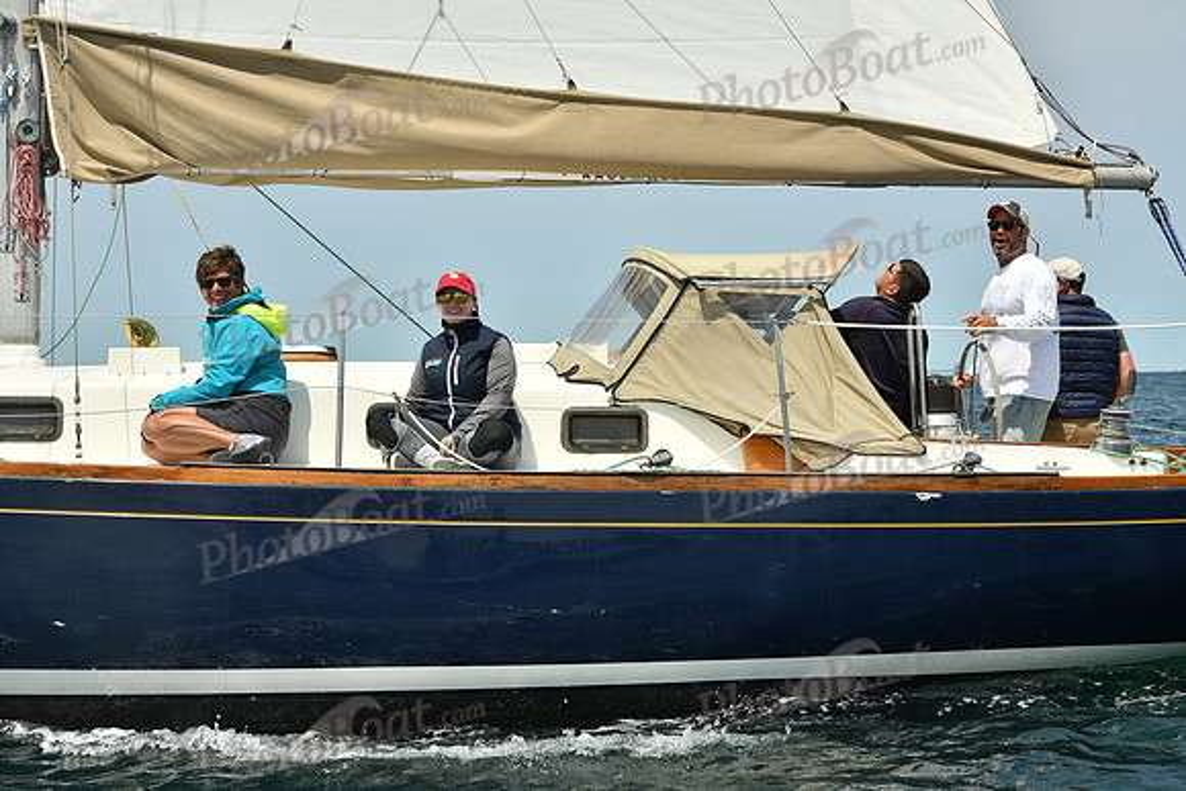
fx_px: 2834
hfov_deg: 23.6
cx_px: 593
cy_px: 396
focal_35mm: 86
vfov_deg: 15.9
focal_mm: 86
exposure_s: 1/1000
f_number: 9
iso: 320
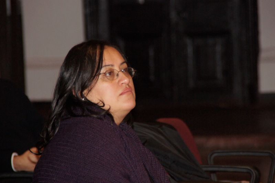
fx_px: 2290
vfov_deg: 4.6
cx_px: 138
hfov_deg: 6.9
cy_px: 92
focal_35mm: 300
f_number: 6.3
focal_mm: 200
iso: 1000
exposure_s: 1/125
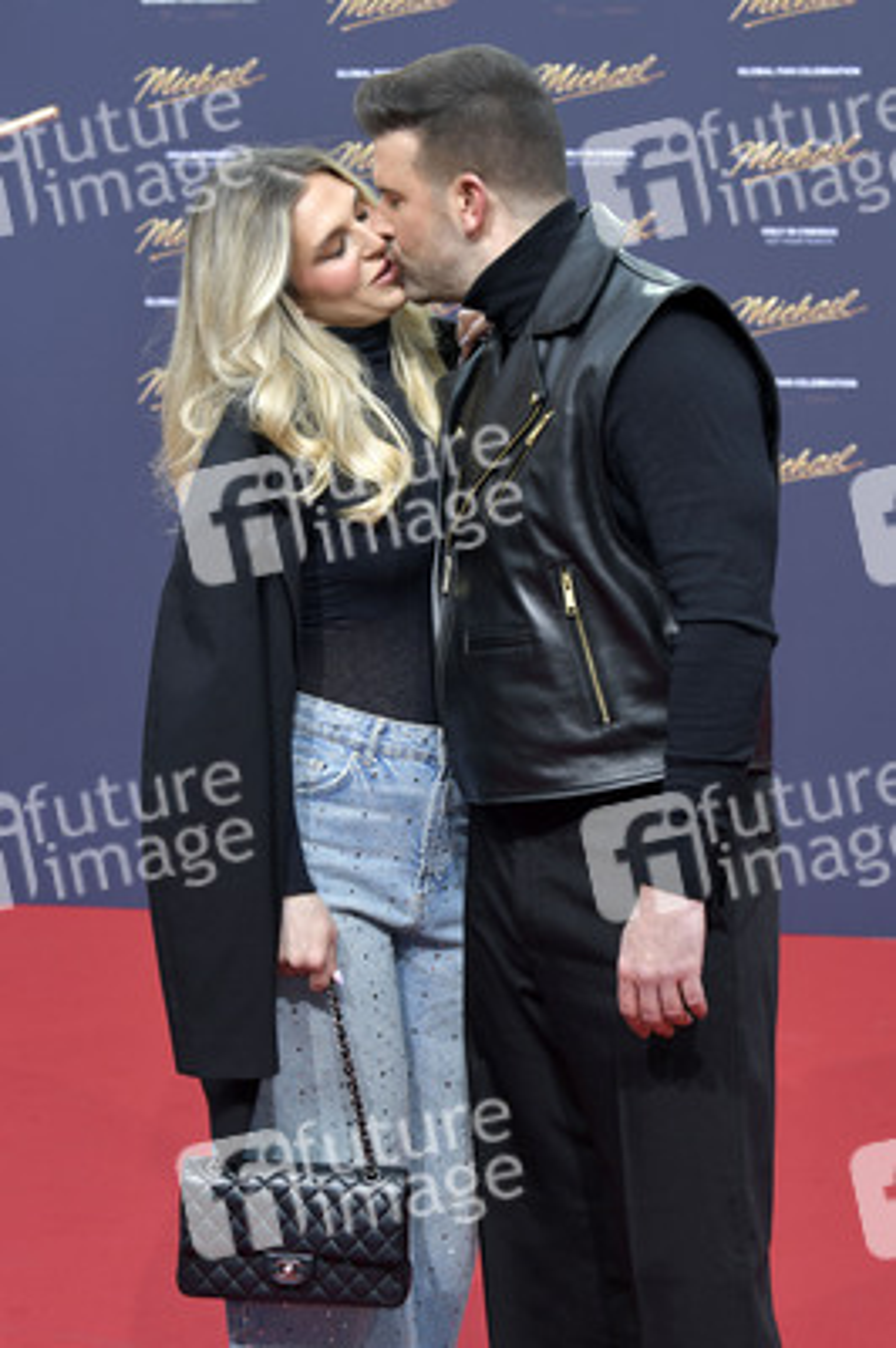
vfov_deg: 28.9
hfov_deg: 19.4
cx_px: 448
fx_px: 2618
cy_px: 674
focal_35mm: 70
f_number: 5.6
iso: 400
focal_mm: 70
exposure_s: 1/250
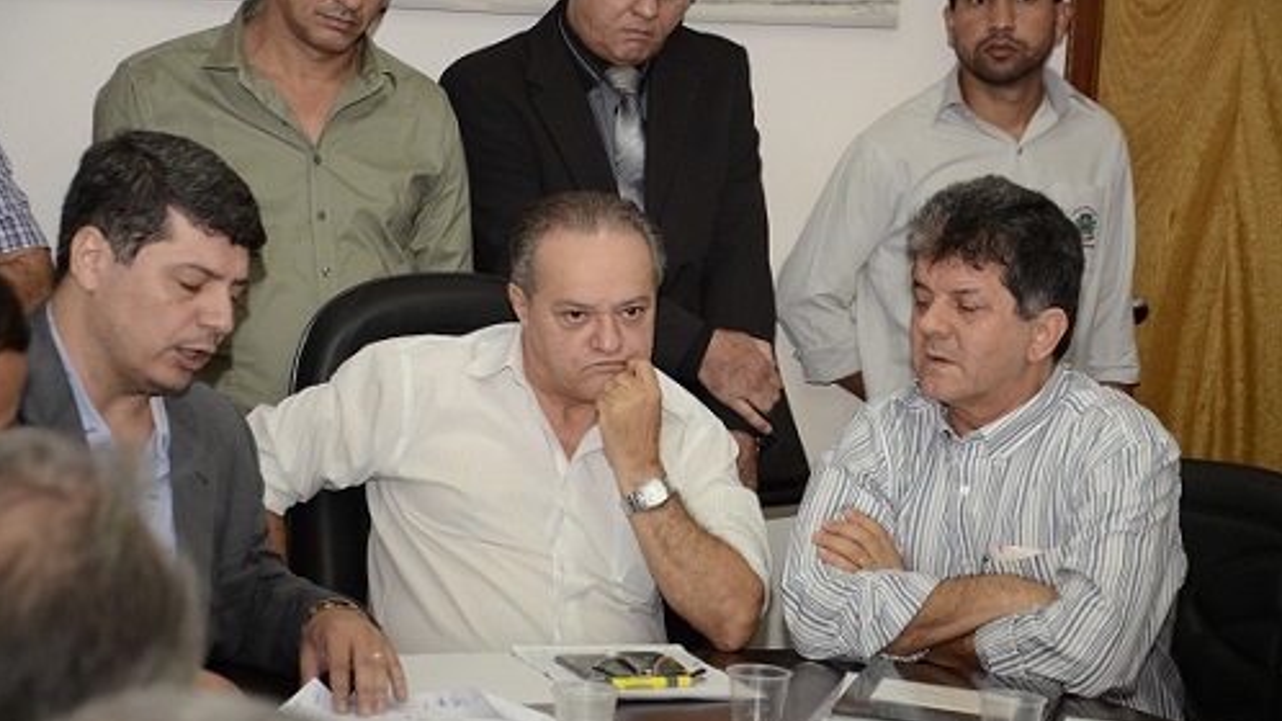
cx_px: 636
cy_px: 427
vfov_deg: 13.1
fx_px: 3127
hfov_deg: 23.2
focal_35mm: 92
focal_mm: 58
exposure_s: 1/80
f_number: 5
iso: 1000
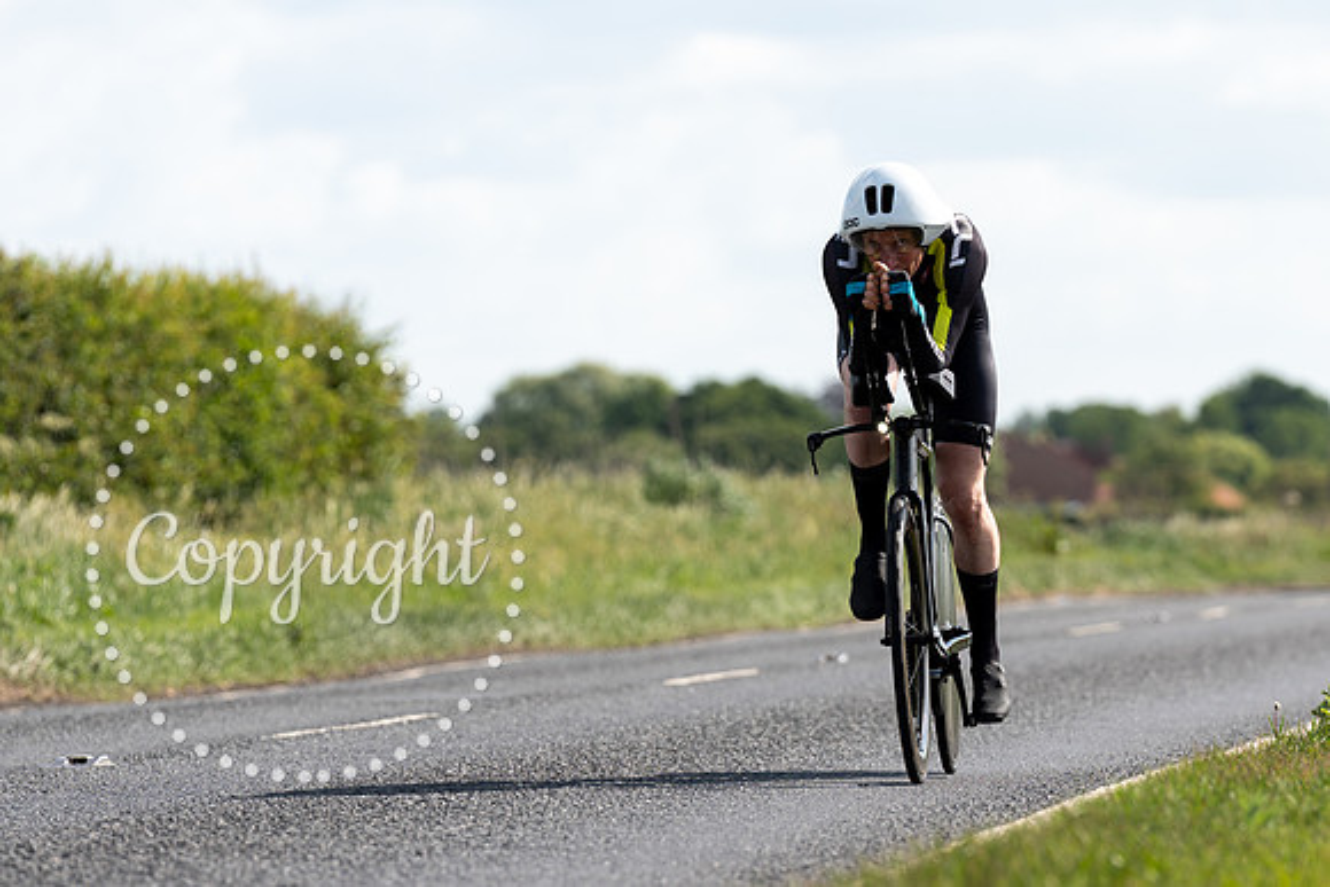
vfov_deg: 5.3
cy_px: 494
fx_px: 9553
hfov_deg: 8.0
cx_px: 912
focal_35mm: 259
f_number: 4
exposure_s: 1/1000
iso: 100
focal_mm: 171
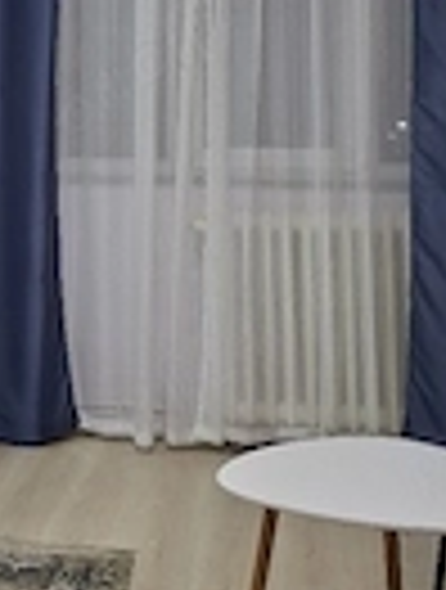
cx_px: -63
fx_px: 1197
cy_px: 81
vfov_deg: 26.9
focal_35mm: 70
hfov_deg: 20.0
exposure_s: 1/50
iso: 250
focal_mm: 5.54
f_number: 1.8
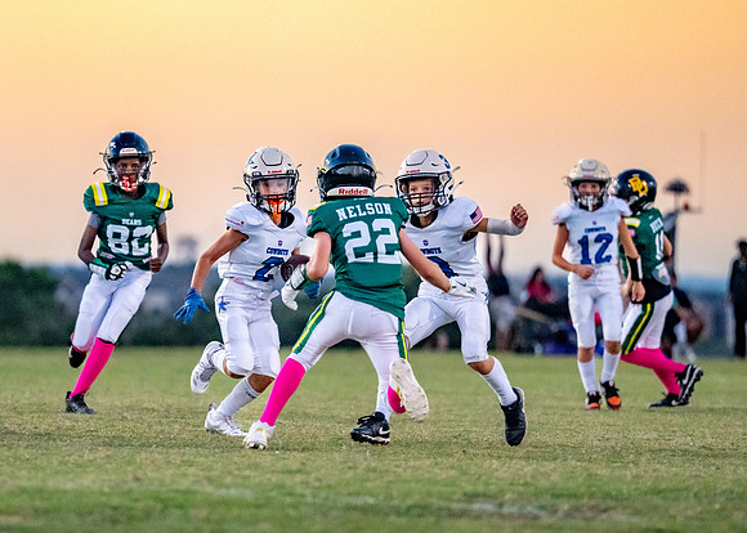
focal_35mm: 324
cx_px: 246
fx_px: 6872
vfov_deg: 4.4
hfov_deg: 6.2
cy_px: 276
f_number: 2.8
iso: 4000
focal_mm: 200
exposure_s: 1/1600
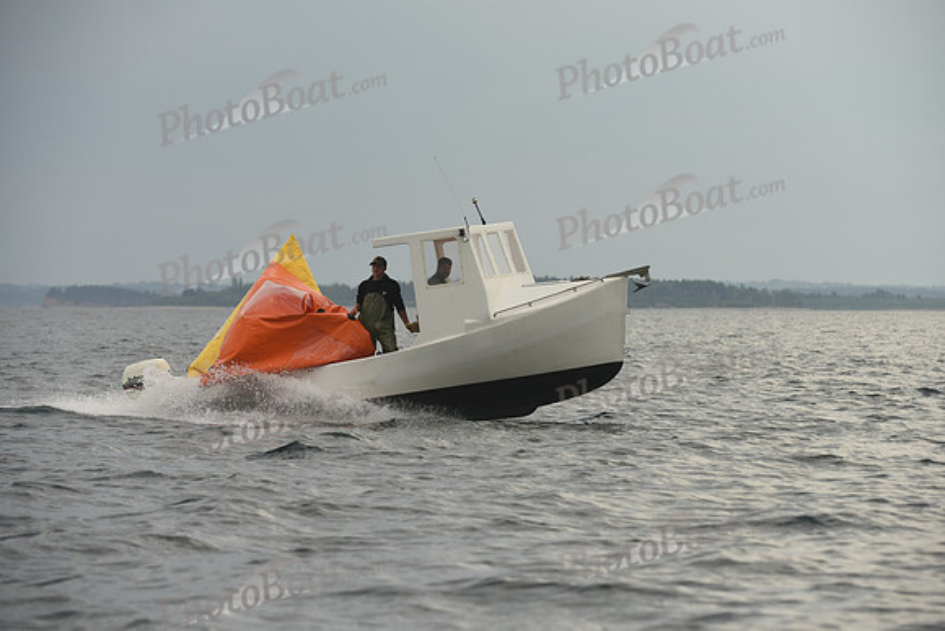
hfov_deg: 8.6
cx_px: 472
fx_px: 6301
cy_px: 316
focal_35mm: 240
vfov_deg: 5.7
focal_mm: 240
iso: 400
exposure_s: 1/1000
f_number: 6.3
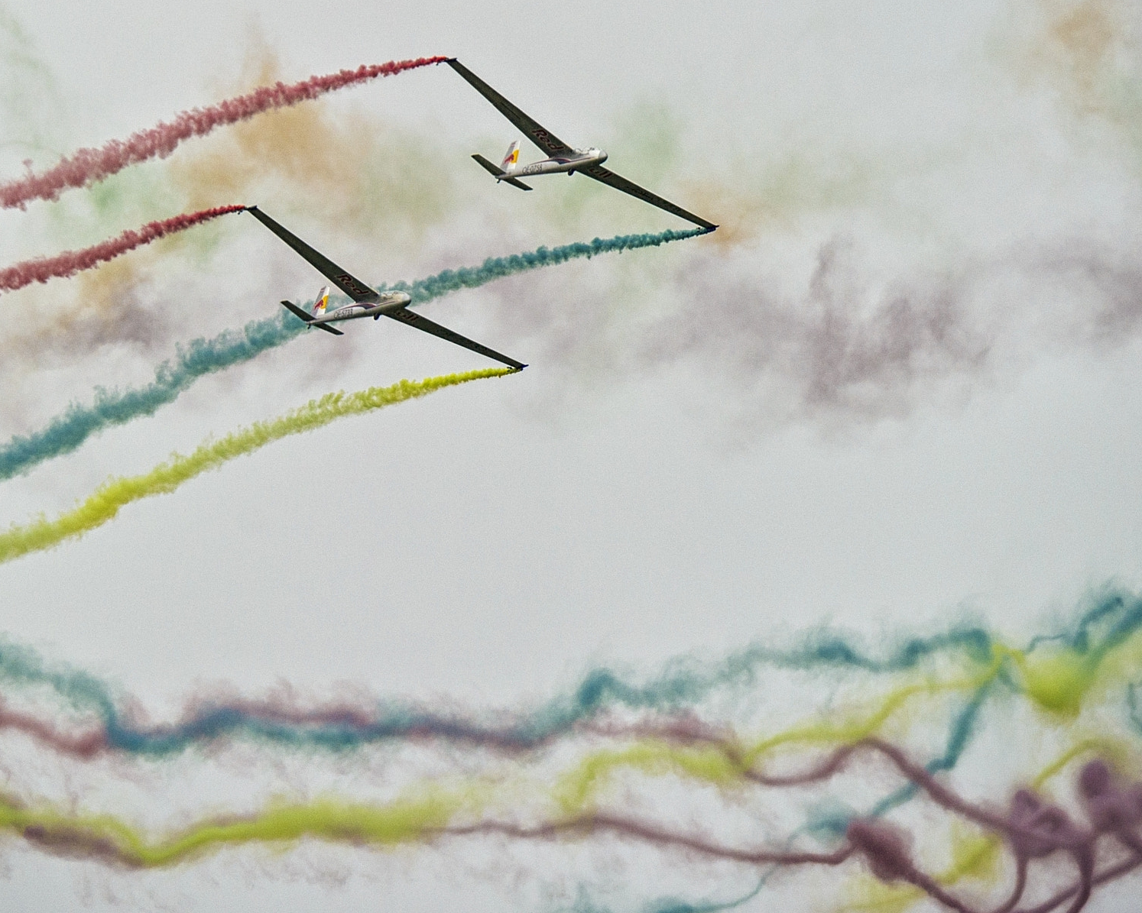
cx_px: 462
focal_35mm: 386
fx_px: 13045
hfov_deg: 5.0
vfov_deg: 4.0
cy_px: 439
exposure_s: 1/2500
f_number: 5
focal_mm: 300
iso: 320
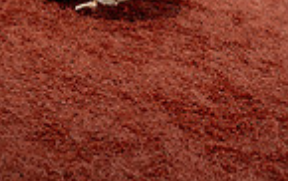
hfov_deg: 11.6
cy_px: -239
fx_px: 1414
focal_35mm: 180
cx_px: 133
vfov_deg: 6.9
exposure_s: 1/250
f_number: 8
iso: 100
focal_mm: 57
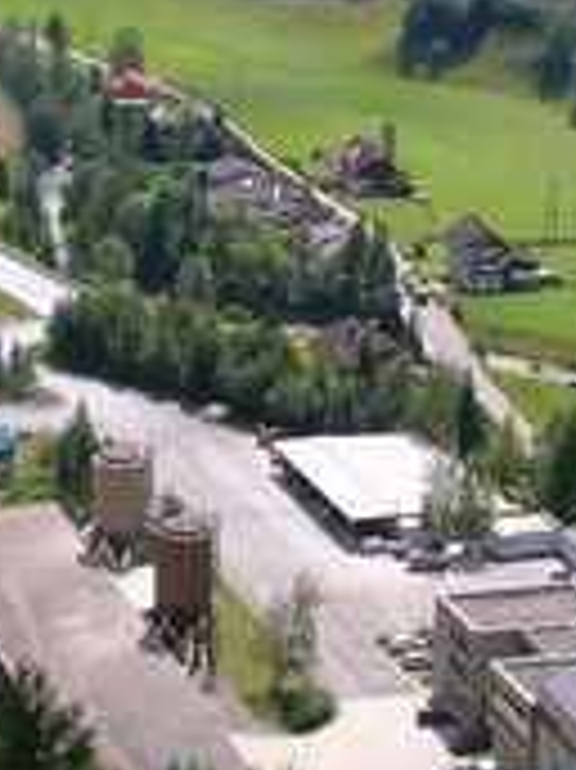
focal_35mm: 126
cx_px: 144
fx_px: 2799
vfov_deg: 15.6
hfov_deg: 11.7
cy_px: 241
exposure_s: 1/218
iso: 50
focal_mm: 7
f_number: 5.2
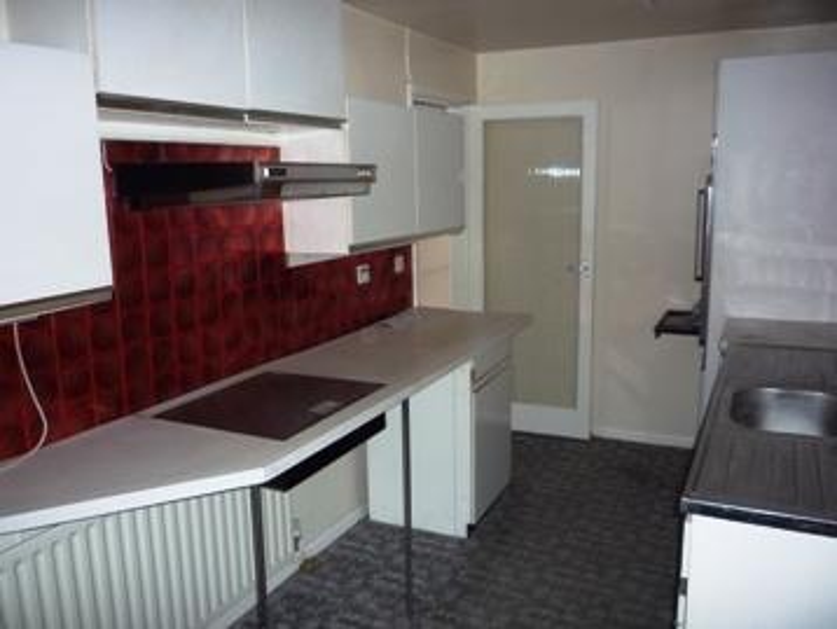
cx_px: 418
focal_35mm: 30
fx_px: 726
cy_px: 314
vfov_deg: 46.8
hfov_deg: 59.9
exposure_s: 1/30
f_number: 3.3
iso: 200
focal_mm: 5.2
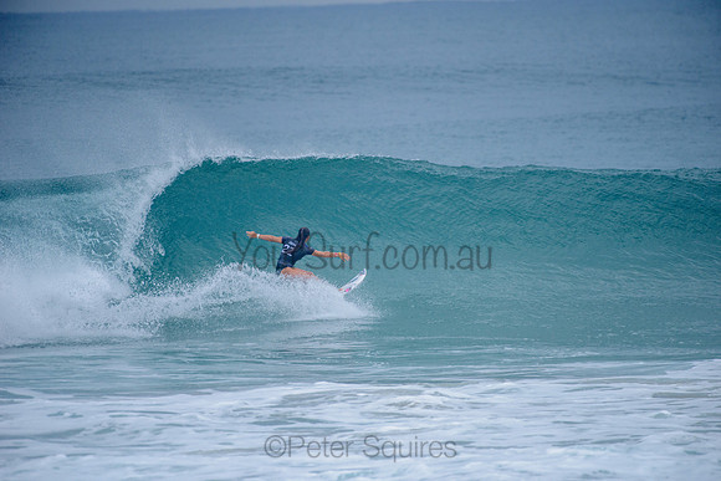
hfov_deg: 4.3
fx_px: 9617
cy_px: 240
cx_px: 360
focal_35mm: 480
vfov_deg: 2.9
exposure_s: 1/2000
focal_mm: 480
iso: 450
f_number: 5.6
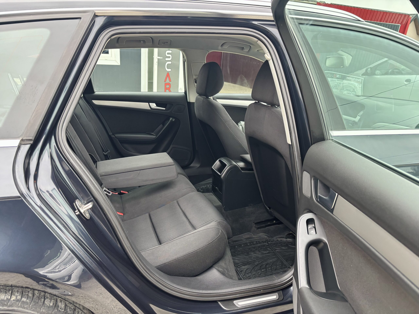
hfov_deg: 67.3
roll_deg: -6.2
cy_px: 157
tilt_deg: -22.2
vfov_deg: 53.1
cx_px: 210
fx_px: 315
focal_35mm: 26
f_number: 1.6
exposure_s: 1/106
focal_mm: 5.96
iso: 125
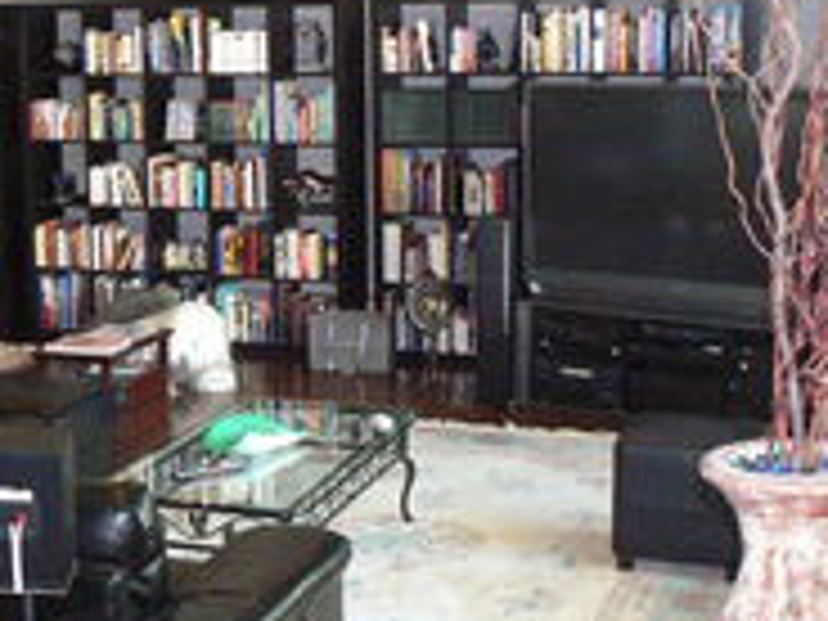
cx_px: 108
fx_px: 1722
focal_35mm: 72
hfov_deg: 26.3
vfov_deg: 20.4
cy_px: 338
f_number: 2.8
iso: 400
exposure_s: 1/30
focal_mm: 6
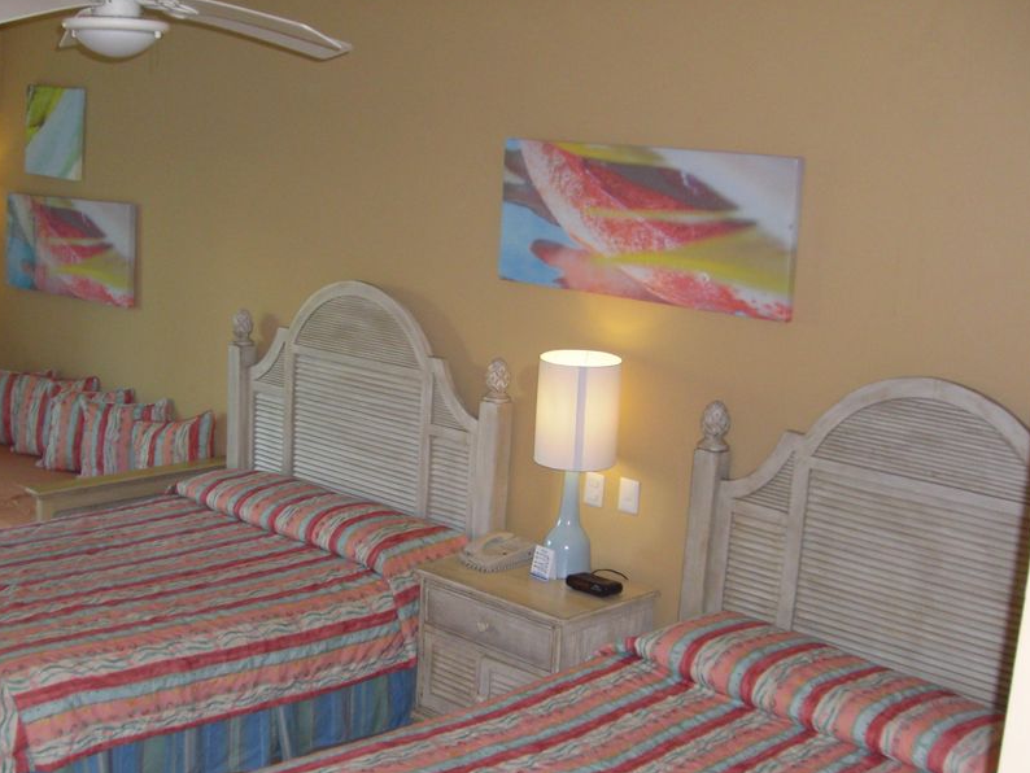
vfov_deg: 29.6
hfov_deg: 38.8
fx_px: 1458
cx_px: 424
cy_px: 445
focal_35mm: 49
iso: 200
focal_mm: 6.2
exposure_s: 1/60
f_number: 2.7
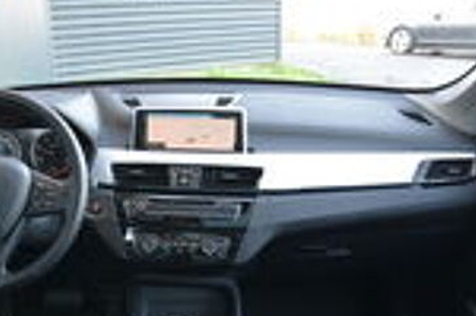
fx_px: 528
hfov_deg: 48.2
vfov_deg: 33.2
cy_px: 194
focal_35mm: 40
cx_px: 186
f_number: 3.5
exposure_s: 1/60
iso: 800
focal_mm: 20
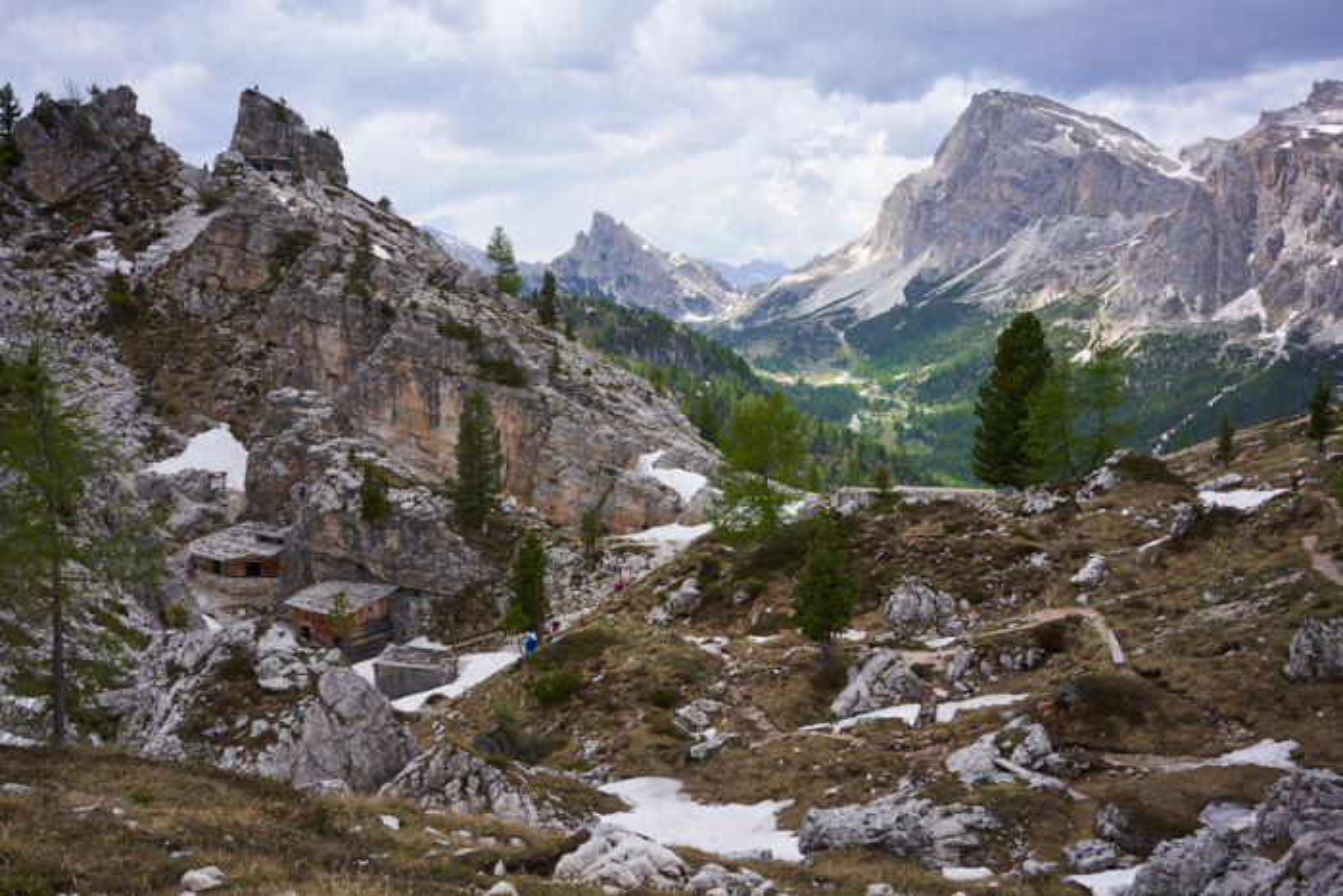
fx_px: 1306
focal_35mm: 35
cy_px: 448
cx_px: 672
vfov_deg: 37.9
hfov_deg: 54.4
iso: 100
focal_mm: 35
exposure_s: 1/200
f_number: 8
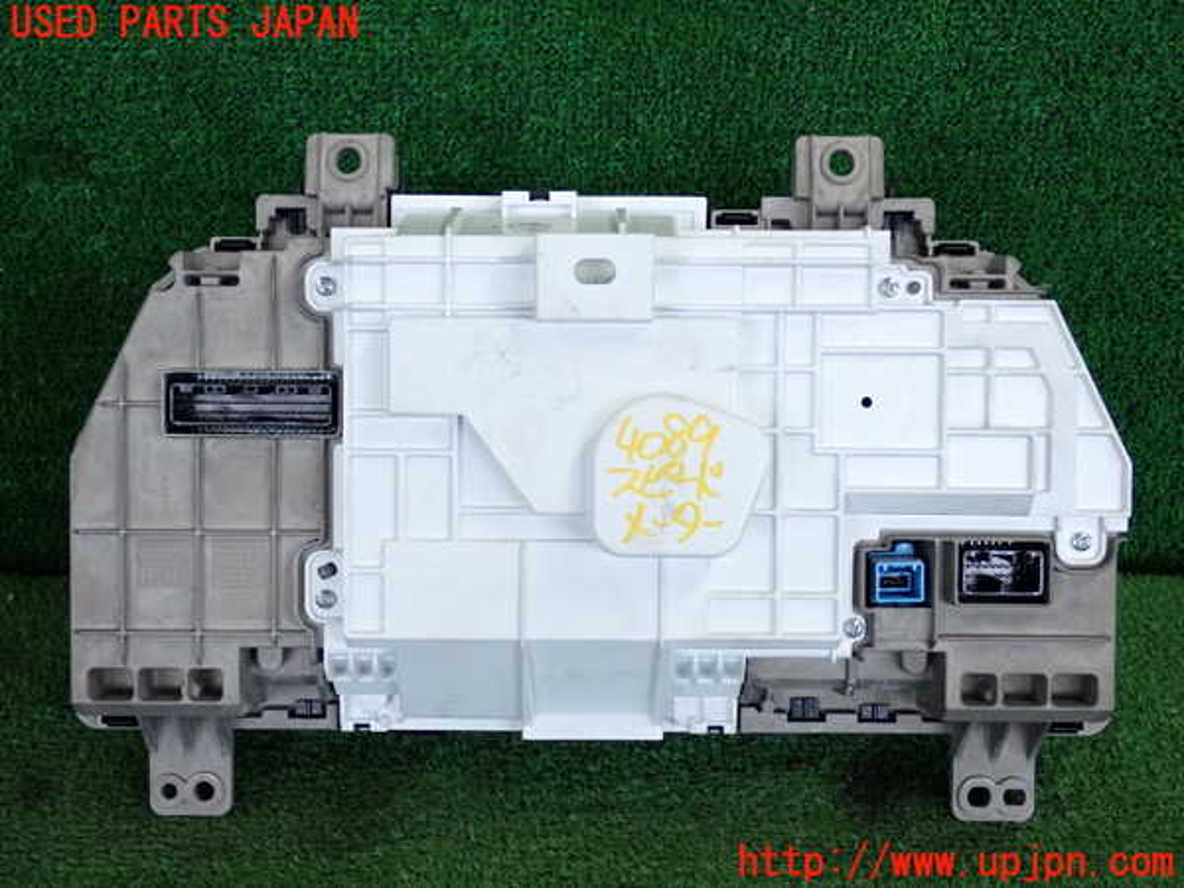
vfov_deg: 30.9
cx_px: 592
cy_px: 444
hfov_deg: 40.4
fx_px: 1608
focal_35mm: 47
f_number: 3.1
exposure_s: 1/125
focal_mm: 8.4
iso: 640
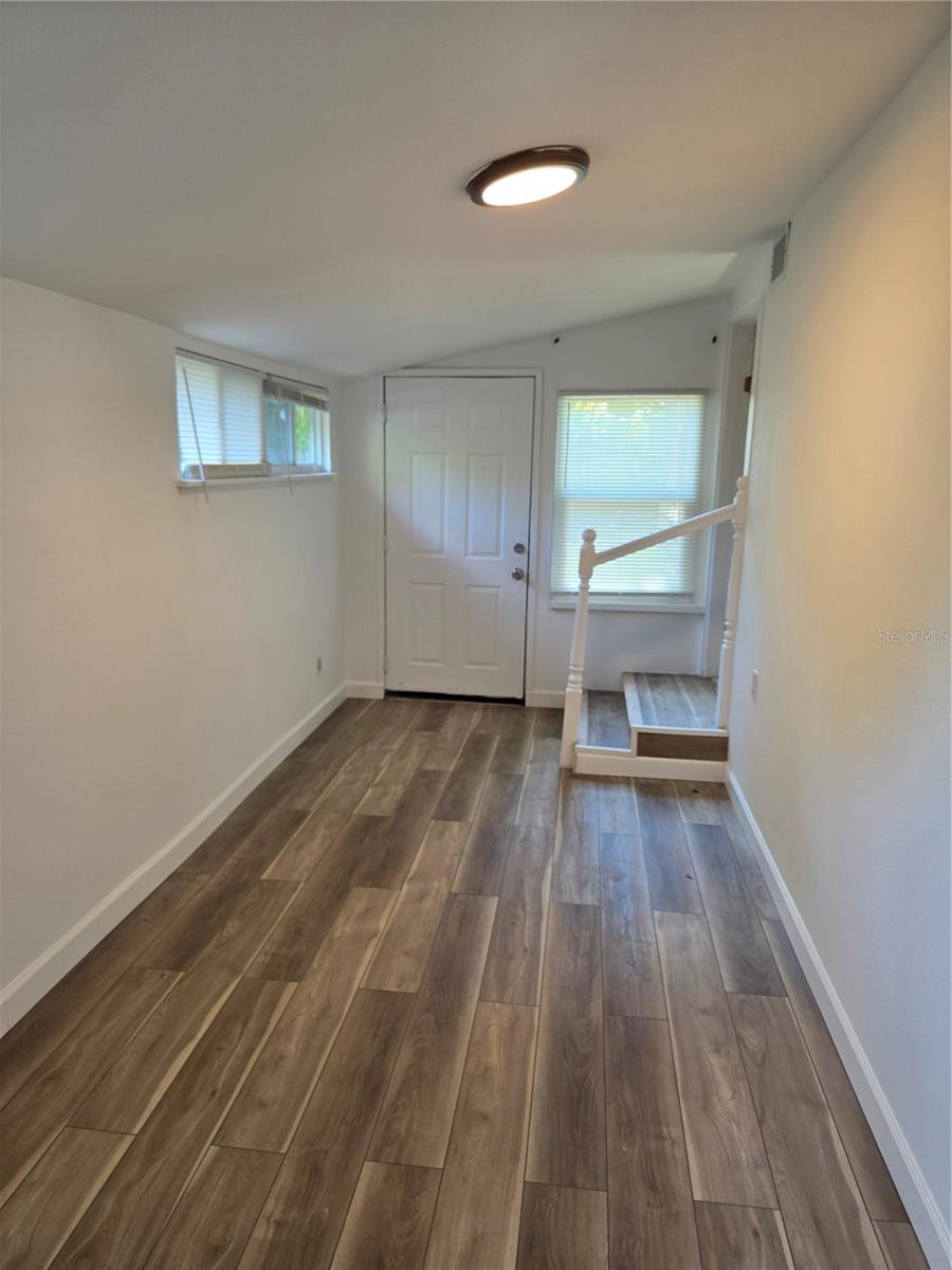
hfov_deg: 58.9
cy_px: 635
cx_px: 476
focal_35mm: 23
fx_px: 843
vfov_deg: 73.9
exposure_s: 1/120
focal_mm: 5.4
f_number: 1.8
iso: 100
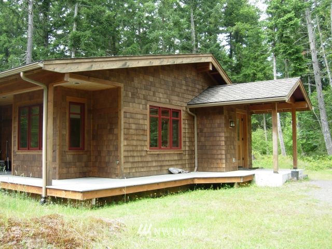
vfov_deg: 39.7
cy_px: 124
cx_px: 166
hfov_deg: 51.4
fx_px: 345
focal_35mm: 36
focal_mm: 7.5
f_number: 3.4
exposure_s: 1/98.7
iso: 50
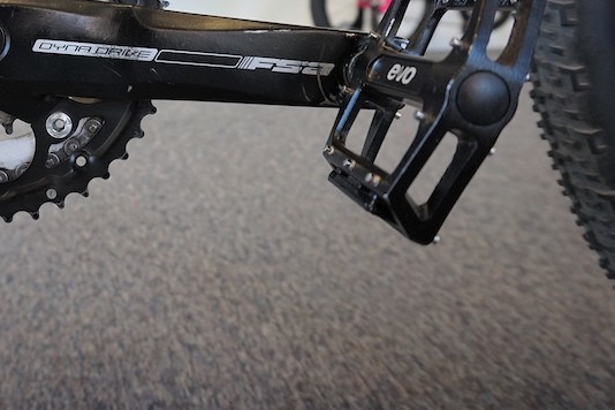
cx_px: 149
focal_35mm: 46
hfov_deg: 41.4
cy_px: 25
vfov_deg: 27.9
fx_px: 786
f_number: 4
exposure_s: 1/60
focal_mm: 16
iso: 320
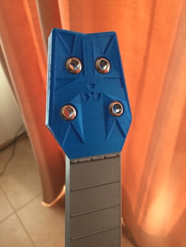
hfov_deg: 48.2
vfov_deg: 61.7
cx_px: 93
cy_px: 124
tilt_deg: -45.3
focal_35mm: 29
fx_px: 208
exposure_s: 1/33
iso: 250
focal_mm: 4.15
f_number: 2.2
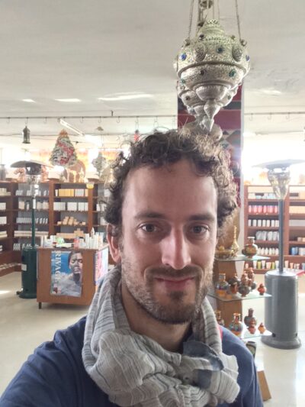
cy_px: 204
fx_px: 388
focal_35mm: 33
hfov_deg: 43.0
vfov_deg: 55.3
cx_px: 152
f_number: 2.4
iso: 160
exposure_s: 1/30
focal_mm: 2.15
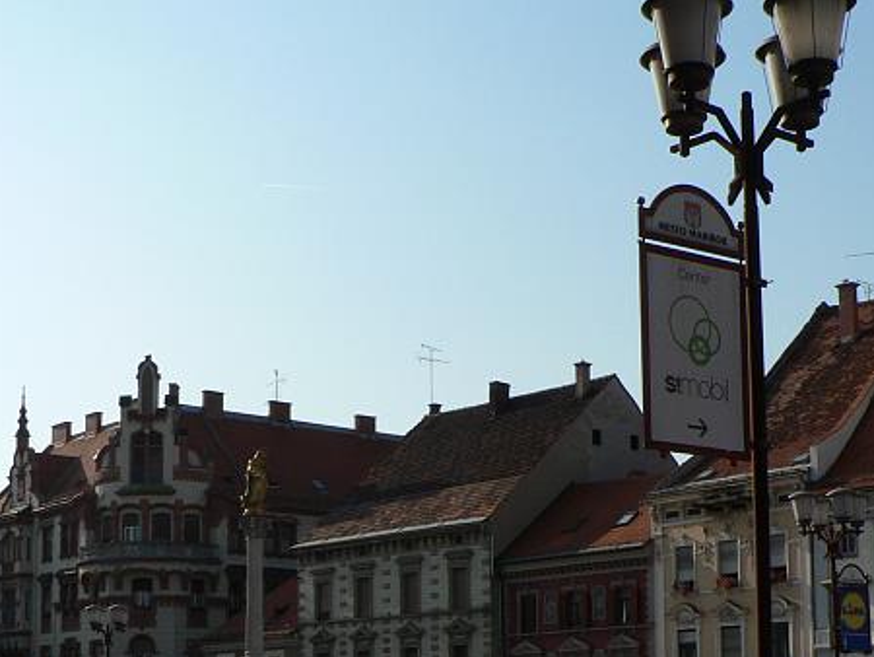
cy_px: 548
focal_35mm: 64
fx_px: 1617
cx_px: 359
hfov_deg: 30.2
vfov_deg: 22.6
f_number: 5.6
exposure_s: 1/640
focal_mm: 6
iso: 80
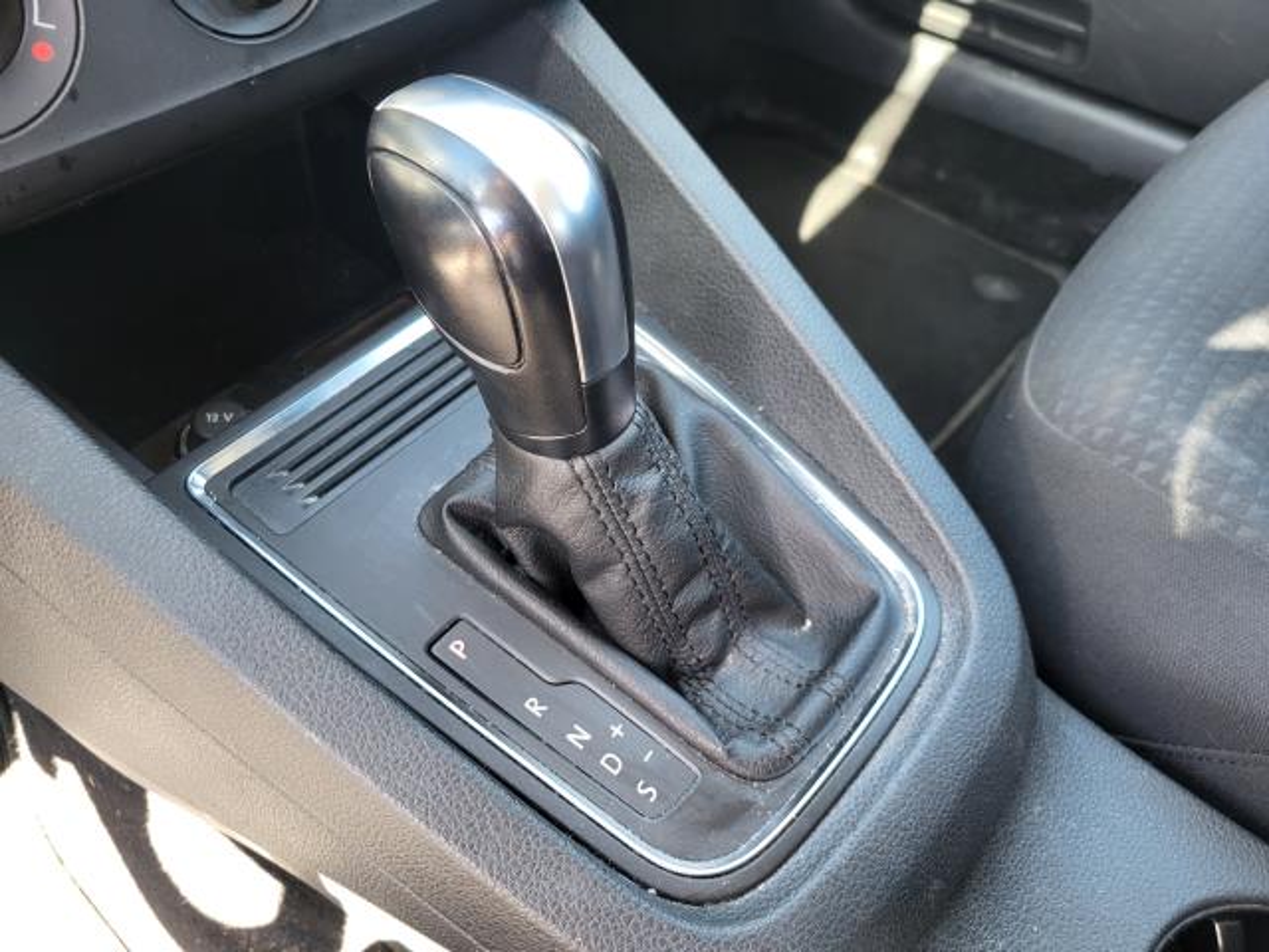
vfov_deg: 53.1
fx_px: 953
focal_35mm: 26
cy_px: 476
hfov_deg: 67.3
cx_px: 634
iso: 250
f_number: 1.8
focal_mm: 5.4
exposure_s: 1/120
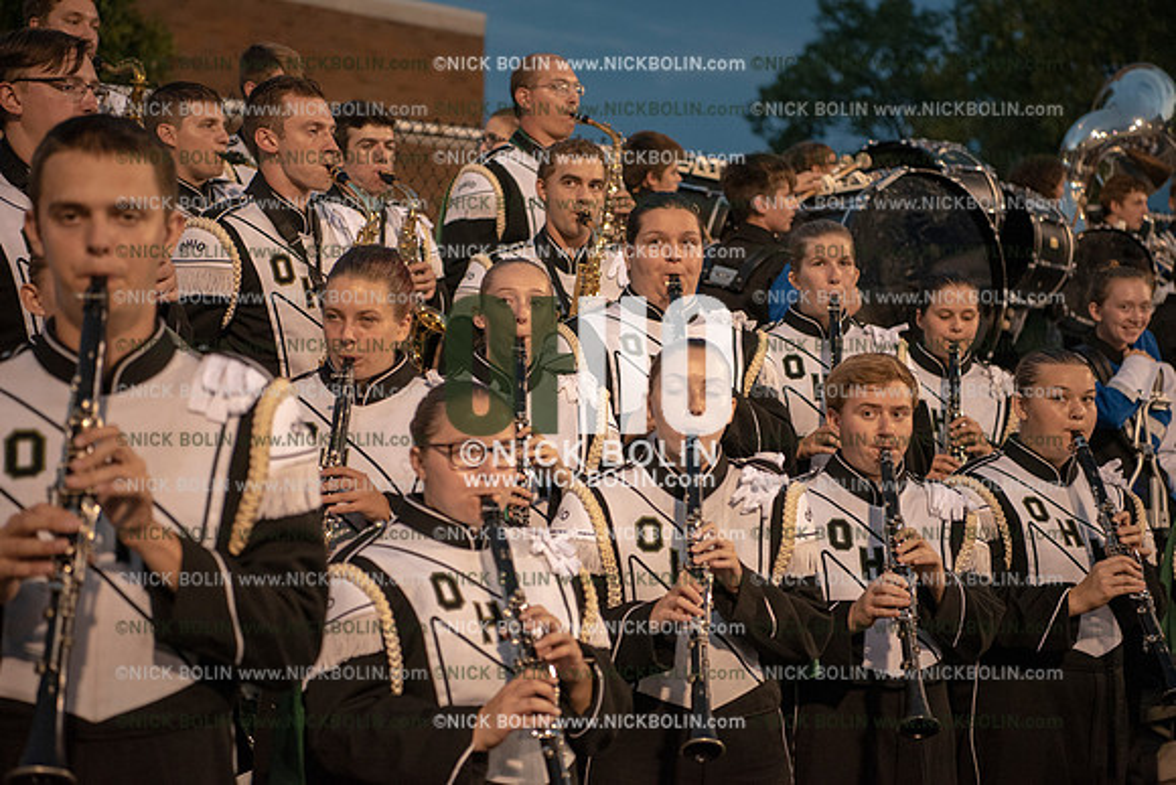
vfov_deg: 19.5
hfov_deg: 28.8
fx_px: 2287
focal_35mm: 70
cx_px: 588
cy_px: 392
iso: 3200
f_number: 3.2
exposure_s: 1/160
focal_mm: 70
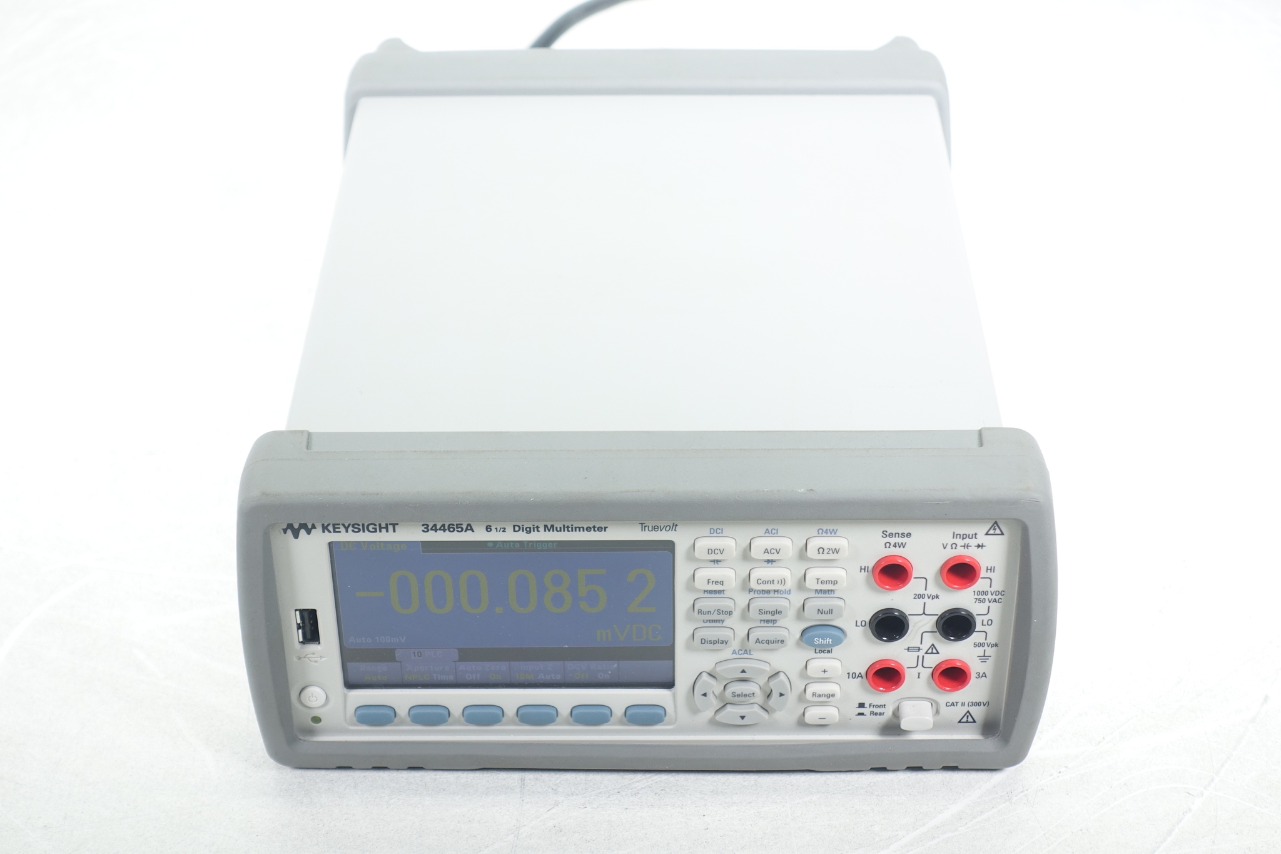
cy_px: 427
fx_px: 2490
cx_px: 640
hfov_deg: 28.8
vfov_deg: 19.5
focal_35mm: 70
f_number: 3.2
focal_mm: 25.7
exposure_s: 1/80
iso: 125
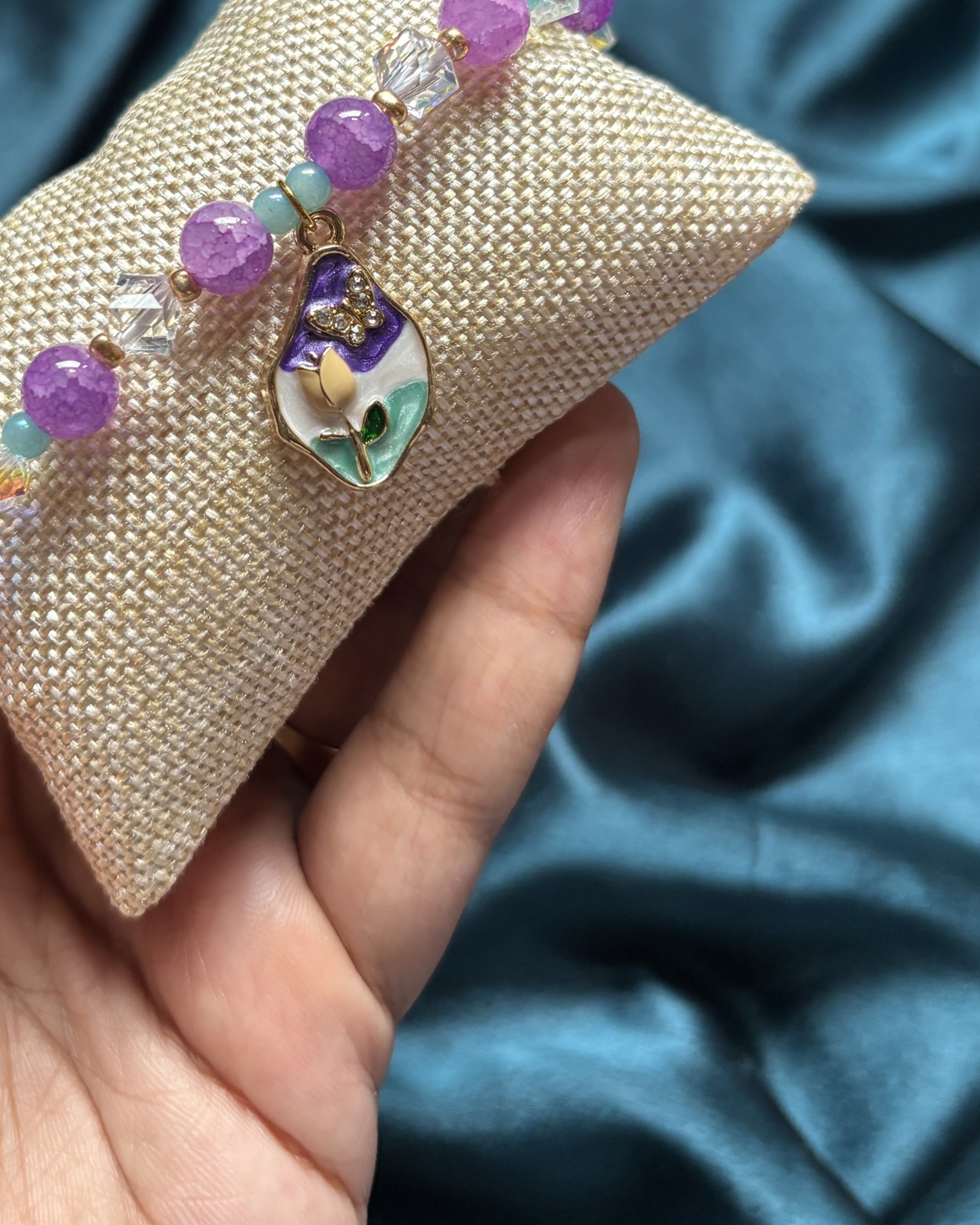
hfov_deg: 36.9
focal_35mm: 40
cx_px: 325
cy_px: 289
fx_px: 1450
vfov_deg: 44.1
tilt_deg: -66.7
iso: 200
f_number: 1.6
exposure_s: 1/60
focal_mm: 5.96
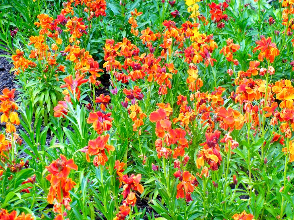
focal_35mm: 152
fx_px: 1291
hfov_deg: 13.0
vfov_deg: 9.8
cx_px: 147
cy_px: 110
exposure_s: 1/55.4
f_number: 4.6
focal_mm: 27.4
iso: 160
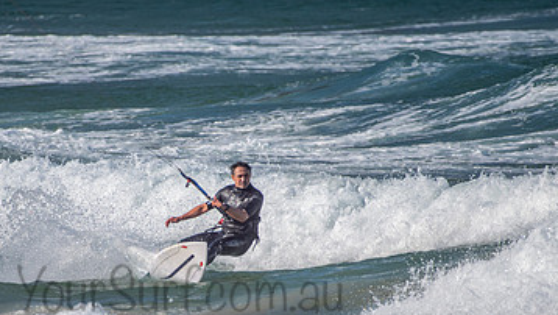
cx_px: 178
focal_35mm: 848
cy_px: 275
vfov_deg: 1.4
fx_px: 12556
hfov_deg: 2.5
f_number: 5.6
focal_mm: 500
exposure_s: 1/2000
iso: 125
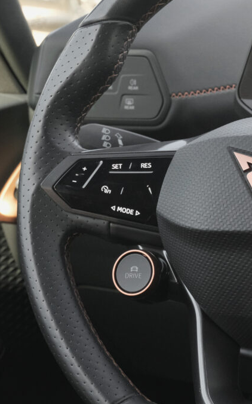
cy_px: 203
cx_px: 285
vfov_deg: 19.8
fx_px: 1155
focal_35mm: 105
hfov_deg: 12.2
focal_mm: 45
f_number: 9
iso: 2000
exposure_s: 1/125
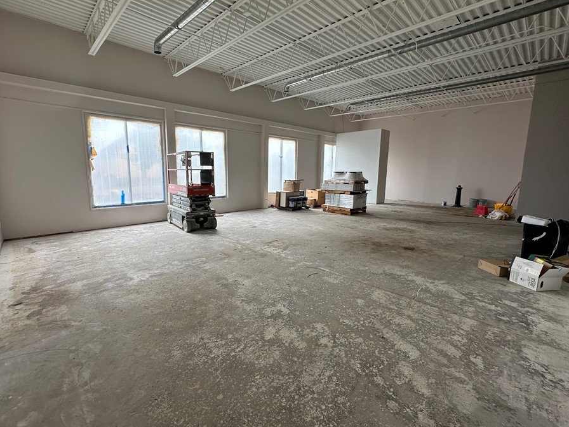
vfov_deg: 78.1
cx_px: 264
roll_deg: -0.9
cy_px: 208
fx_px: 263
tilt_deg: -7.9
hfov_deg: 94.3
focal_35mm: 16
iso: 40
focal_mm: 2.22
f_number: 2.2
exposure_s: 1/117
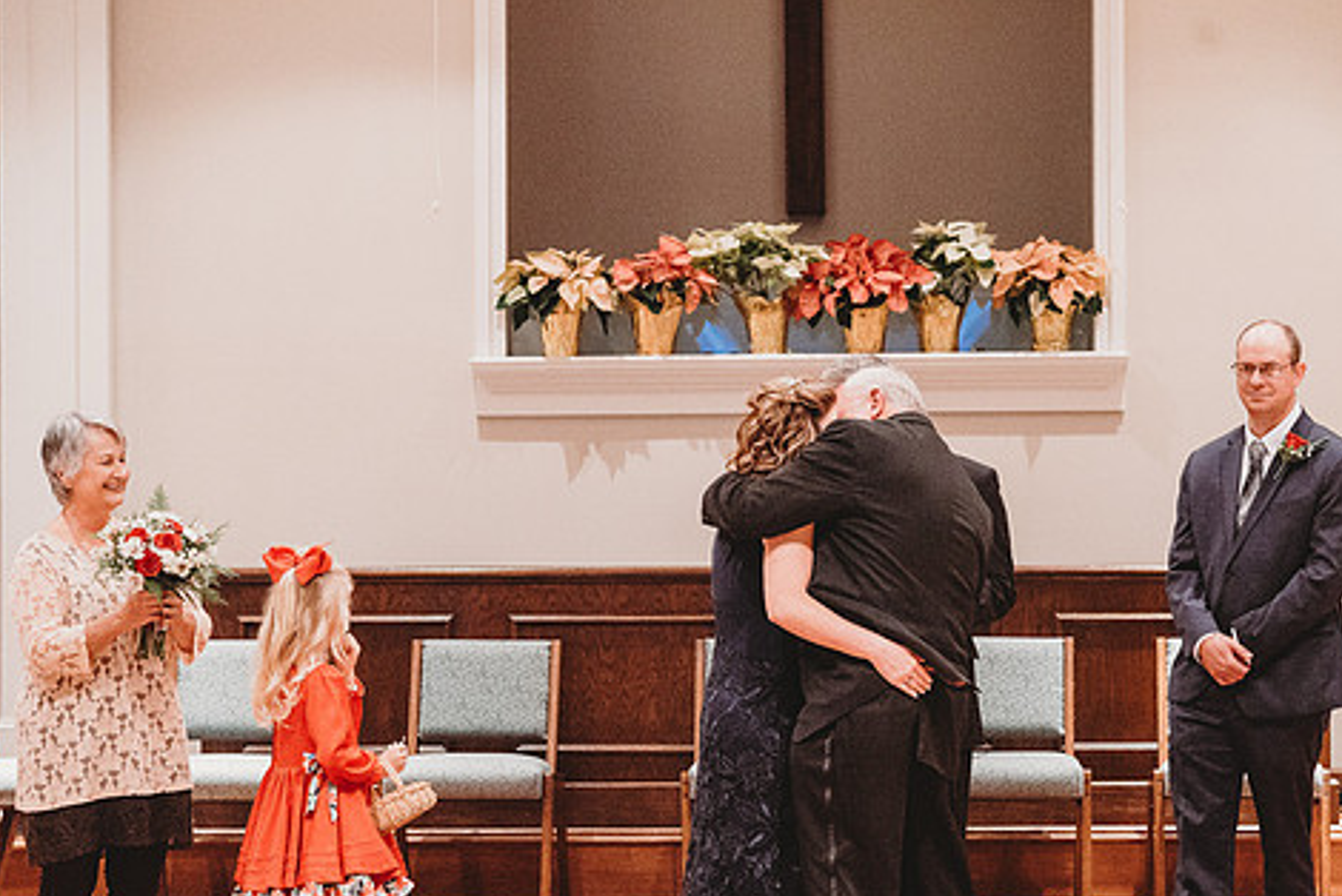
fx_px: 5520
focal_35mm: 148
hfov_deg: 13.9
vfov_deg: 9.3
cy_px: 455
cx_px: 817
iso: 8000
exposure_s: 1/200
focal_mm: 120
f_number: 4
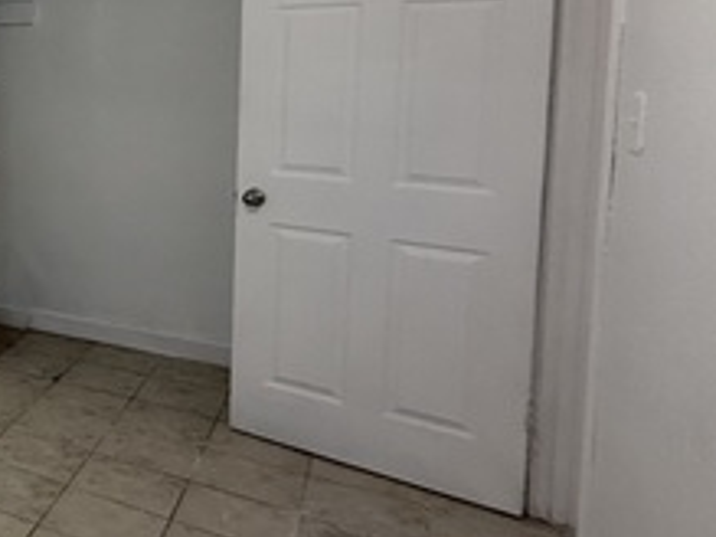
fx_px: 848
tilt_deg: -1.7
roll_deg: +0.8
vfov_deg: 34.2
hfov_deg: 30.4
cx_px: -307
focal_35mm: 41
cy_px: 121
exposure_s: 1/120
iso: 320
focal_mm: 2.22
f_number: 2.2
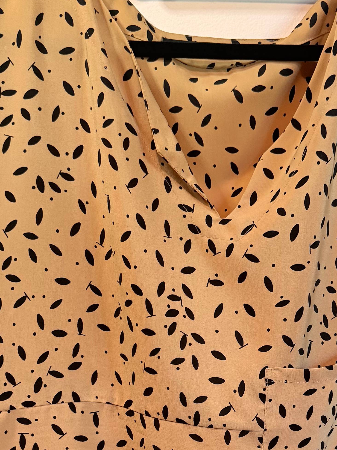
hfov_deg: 23.2
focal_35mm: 63
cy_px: 407
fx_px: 818
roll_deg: +1.0
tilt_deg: -5.1
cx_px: 210
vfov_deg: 29.4
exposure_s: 1/60
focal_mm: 6.76
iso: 160
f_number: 1.78
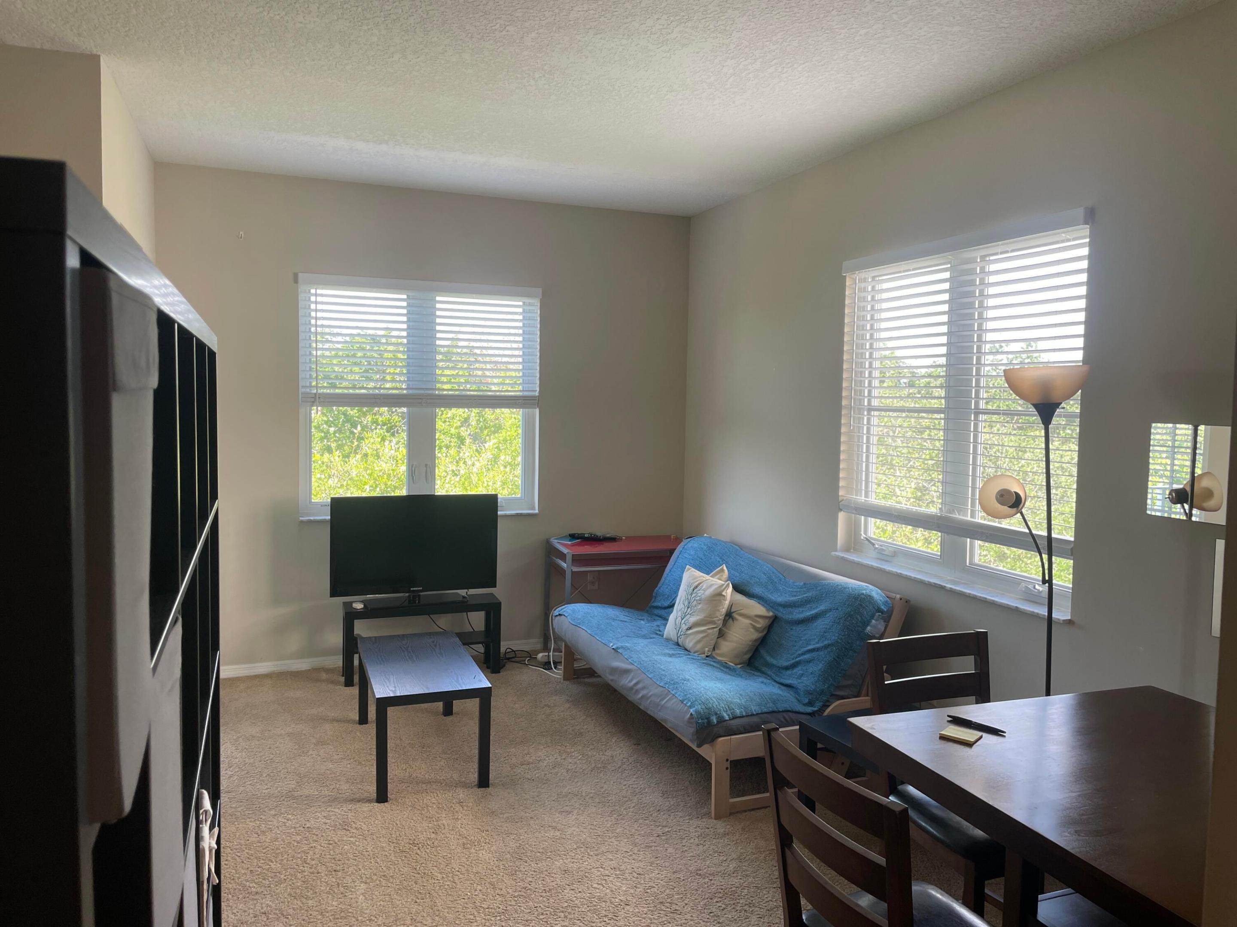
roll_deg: -0.6
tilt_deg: -2.9
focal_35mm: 26
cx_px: 618
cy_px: 464
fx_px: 929
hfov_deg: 67.3
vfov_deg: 53.1
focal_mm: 4.2
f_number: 1.6
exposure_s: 1/120
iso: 50
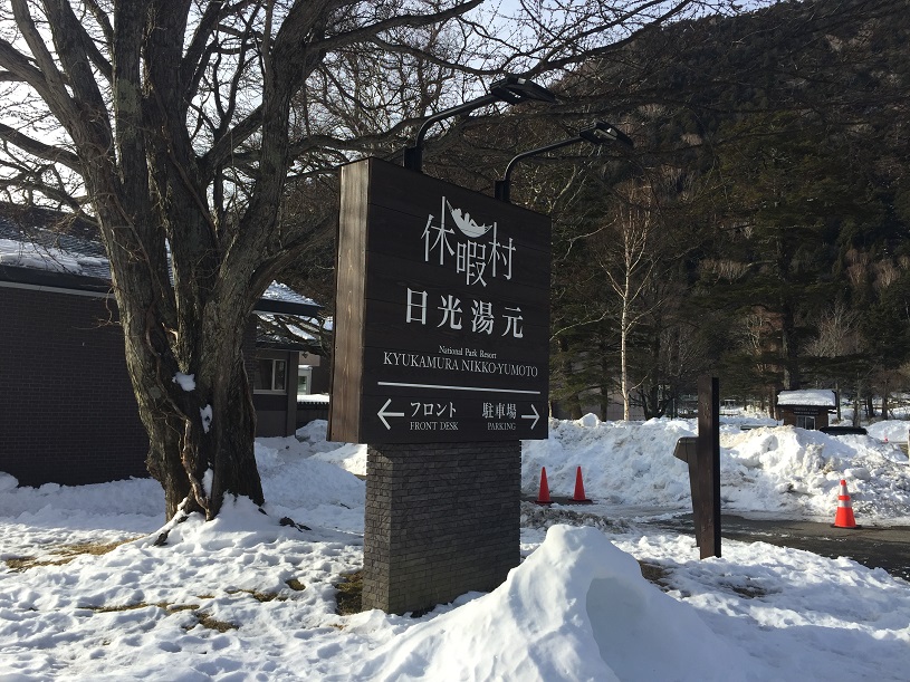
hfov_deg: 61.7
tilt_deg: +2.8
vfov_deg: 48.2
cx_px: 455
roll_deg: -2.9
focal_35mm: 29
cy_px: 341
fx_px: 762
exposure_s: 1/1041
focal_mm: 4.15
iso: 32
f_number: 2.2
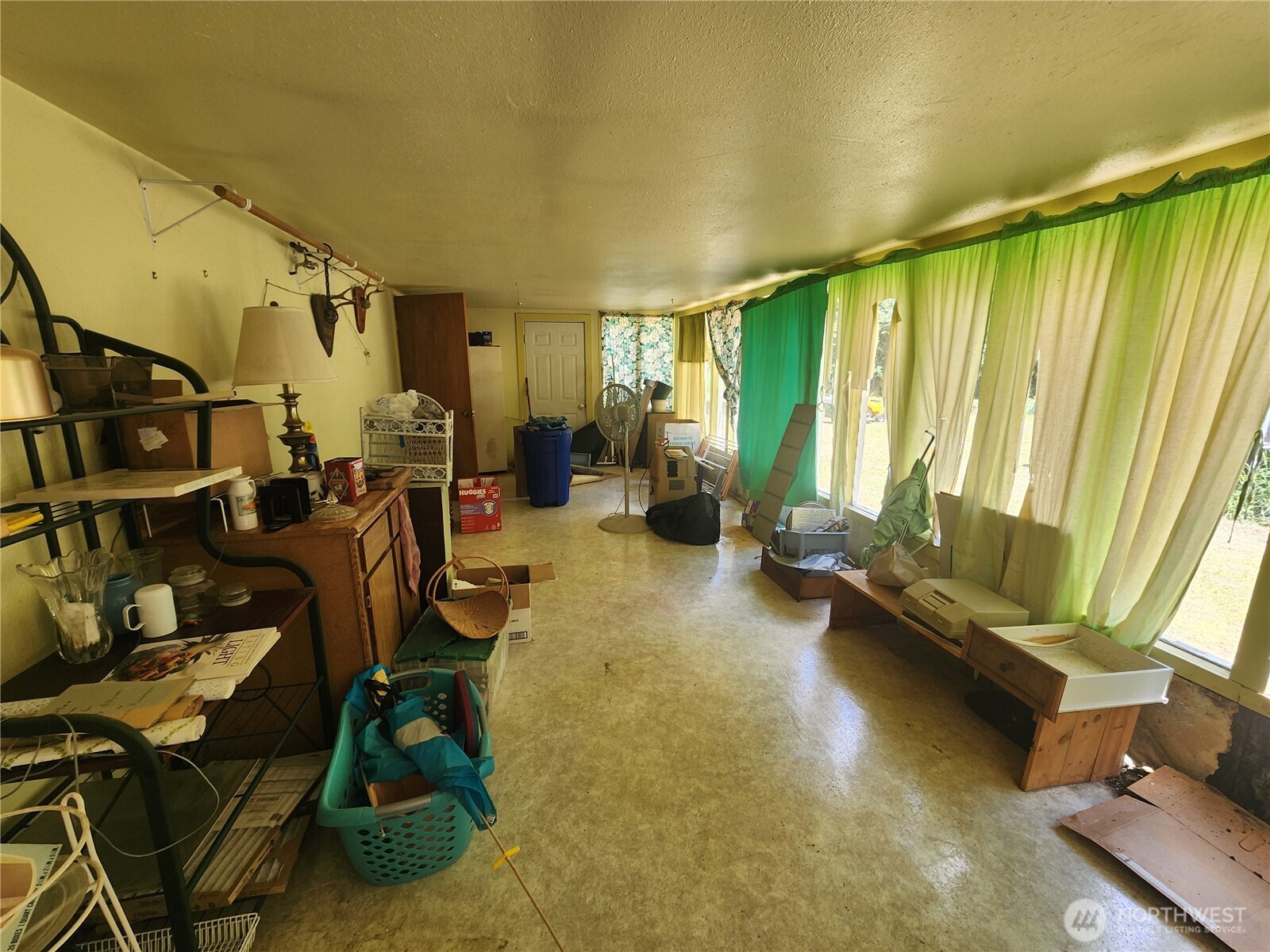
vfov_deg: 89.9
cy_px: 476
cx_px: 635
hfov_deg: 106.2
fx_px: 477
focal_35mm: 13
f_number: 2.2
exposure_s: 1/60
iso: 50
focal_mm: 2.2
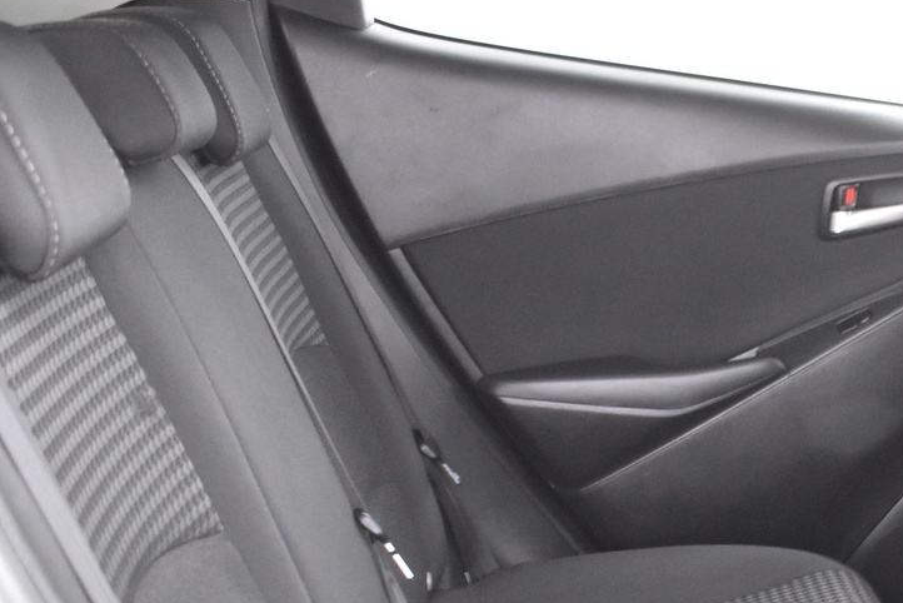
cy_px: 500
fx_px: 1857
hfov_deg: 25.5
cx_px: 972
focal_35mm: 74
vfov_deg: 18.2
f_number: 3.8
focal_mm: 22
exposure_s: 1/3
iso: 3200
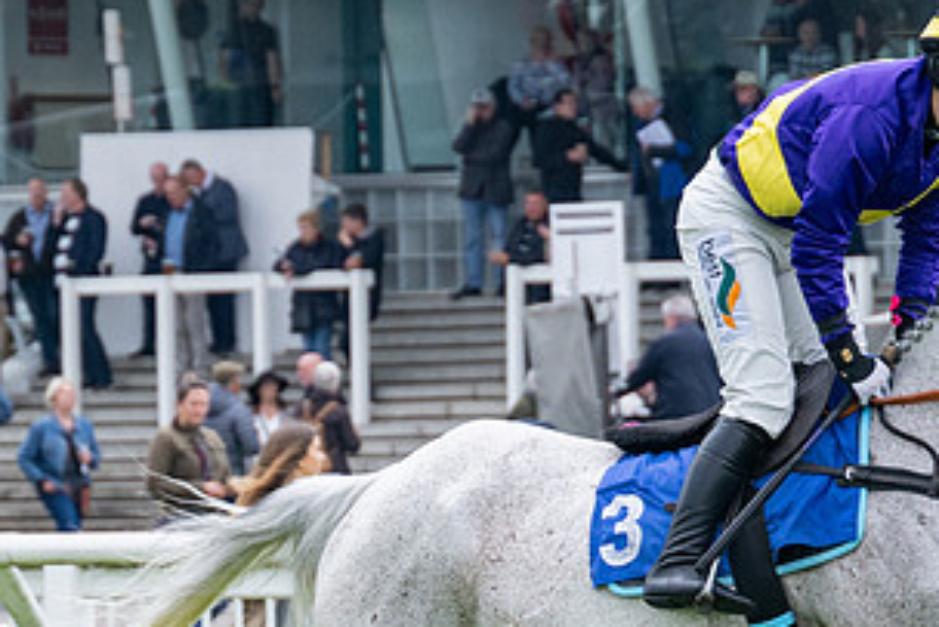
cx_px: 790
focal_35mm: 395
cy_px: 565
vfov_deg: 3.5
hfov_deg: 5.2
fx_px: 10307
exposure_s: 1/800
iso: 400
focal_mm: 98
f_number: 4
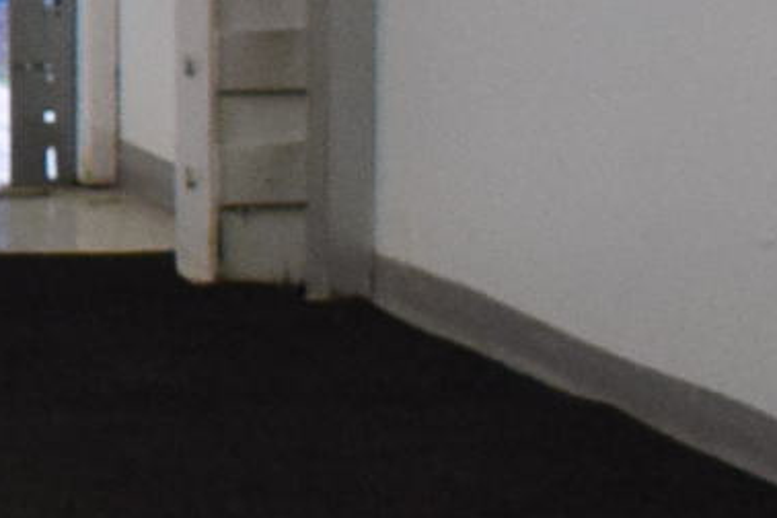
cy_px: -249
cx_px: -1782
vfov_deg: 3.4
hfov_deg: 4.8
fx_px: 8719
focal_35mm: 404
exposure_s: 1/160
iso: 1600
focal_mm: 34
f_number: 6.3
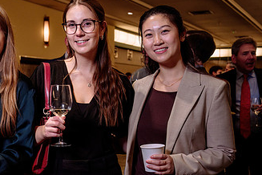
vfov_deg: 21.5
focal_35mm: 63
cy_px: 123
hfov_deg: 31.4
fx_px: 458
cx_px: 69
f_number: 4
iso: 800
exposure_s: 1/40
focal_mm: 31
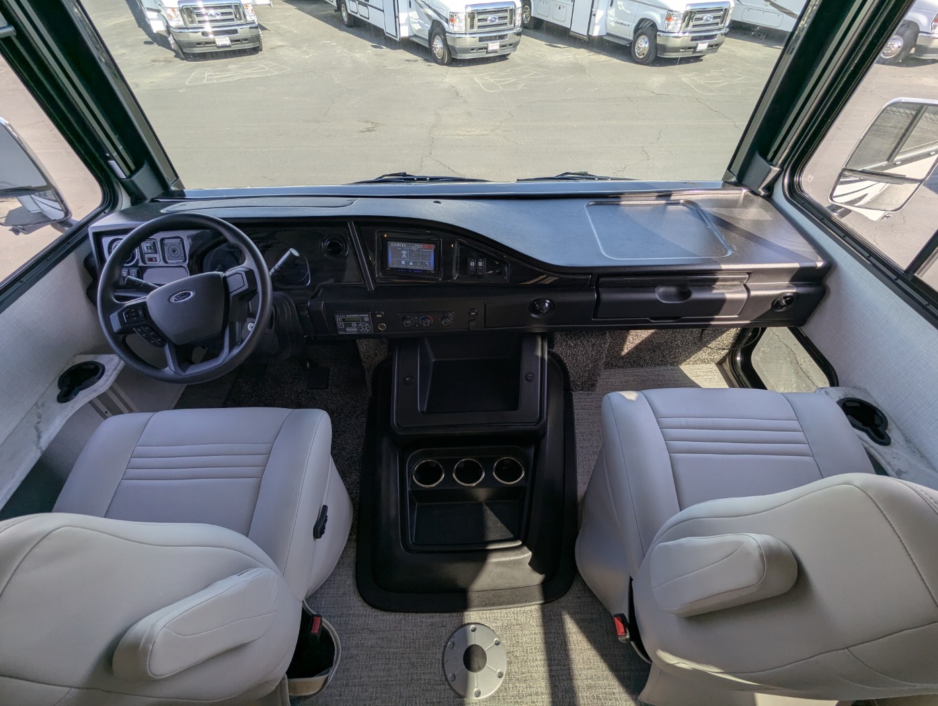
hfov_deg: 94.4
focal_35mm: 16
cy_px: 353
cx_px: 469
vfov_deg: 78.2
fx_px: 434
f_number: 2.2
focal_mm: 2.35
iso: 39
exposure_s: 1/330
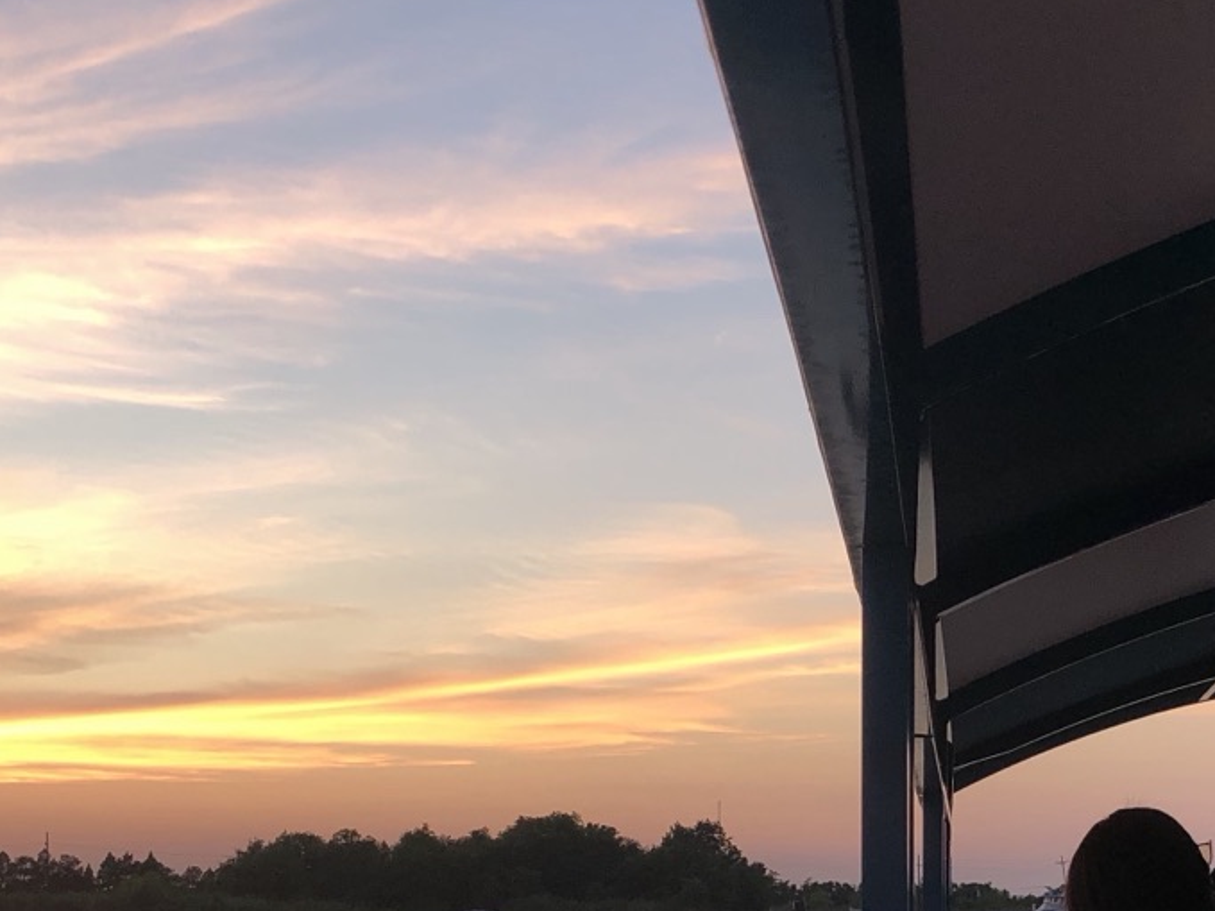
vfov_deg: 21.6
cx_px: 828
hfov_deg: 29.2
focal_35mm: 66
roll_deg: -0.4
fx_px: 2316
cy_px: 854
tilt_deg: +0.8
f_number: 1.8
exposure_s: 1/120
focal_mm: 3.99
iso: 40
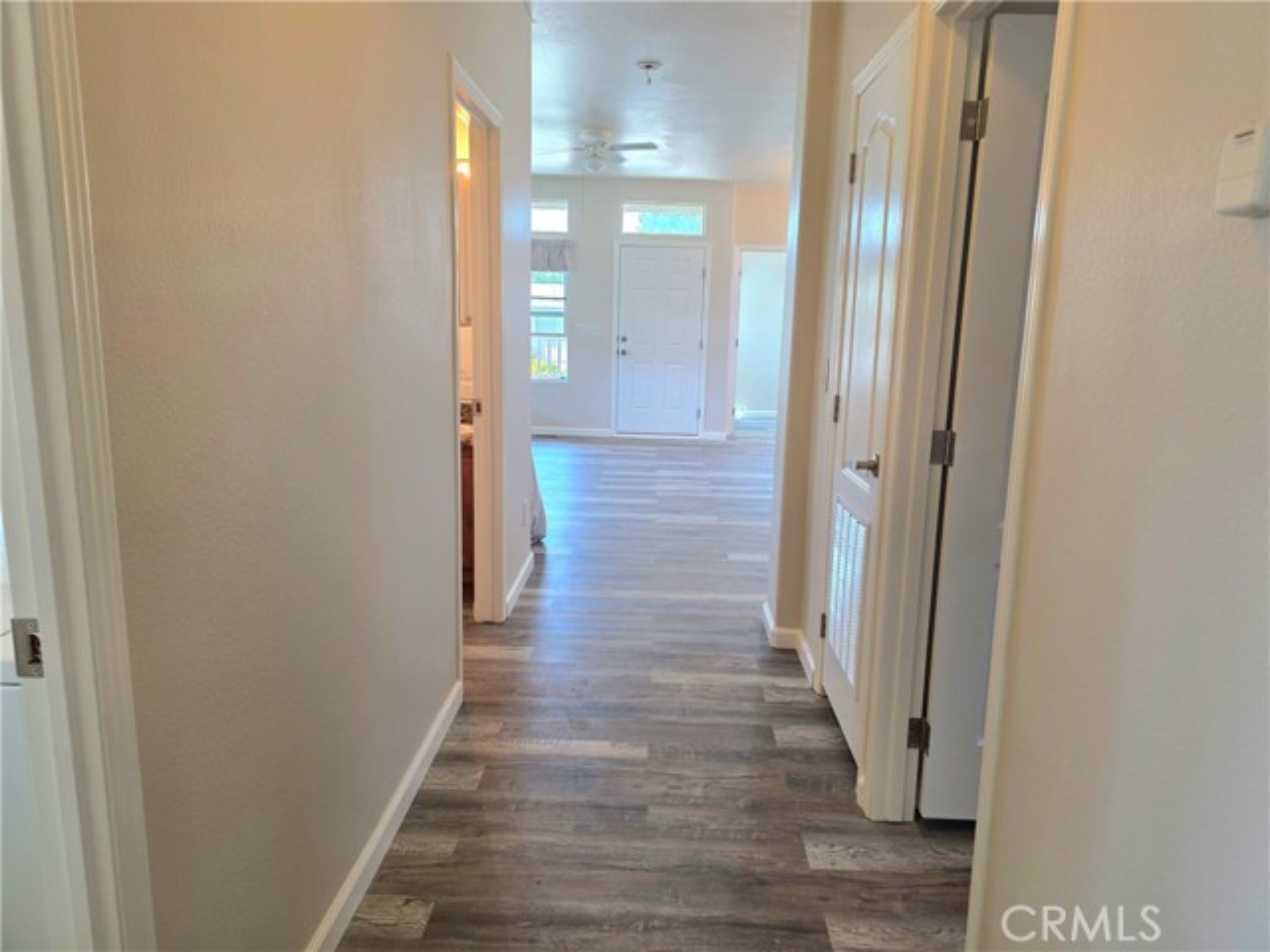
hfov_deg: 73.9
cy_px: 476
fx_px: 844
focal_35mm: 23
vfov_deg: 58.9
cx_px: 635
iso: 80
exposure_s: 1/120
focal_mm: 6.3
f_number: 1.7
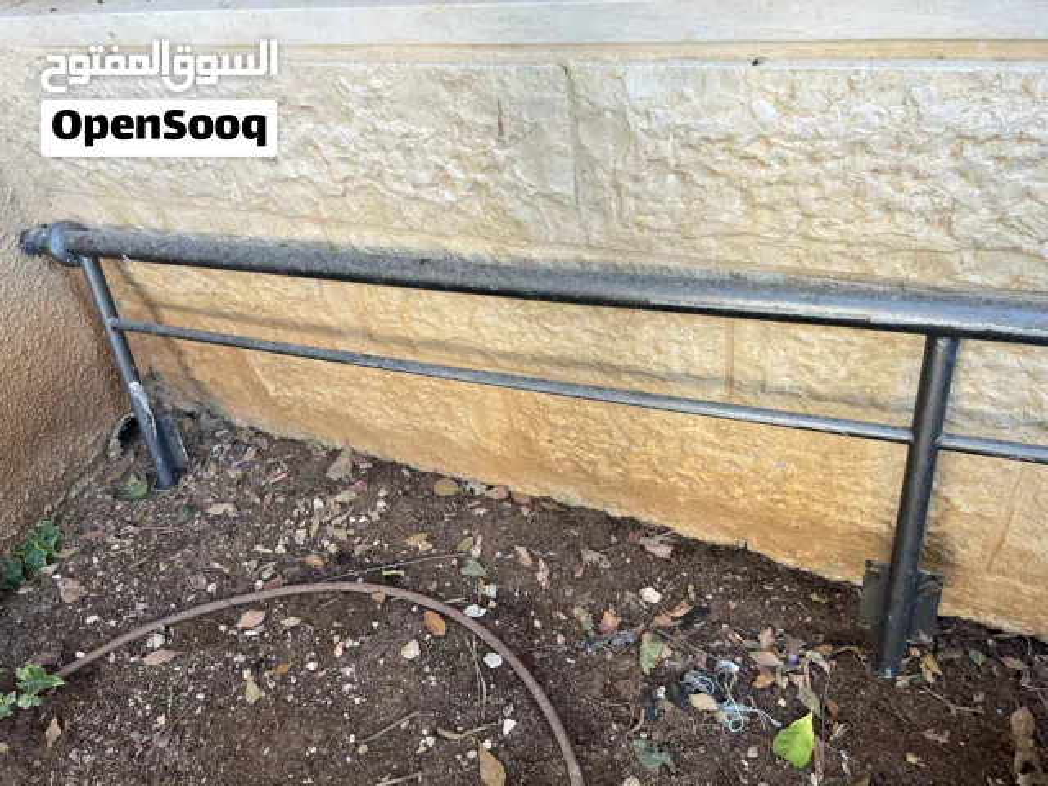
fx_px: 787
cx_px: 524
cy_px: 393
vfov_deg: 53.1
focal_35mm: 26
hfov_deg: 67.3
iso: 50
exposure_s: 1/121
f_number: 1.5
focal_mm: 5.7
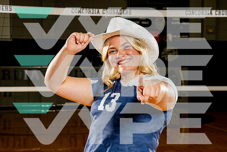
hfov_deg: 26.1
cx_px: 114
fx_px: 490
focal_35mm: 78
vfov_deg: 17.6
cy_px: 74
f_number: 8
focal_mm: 70
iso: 1000
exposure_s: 1/250
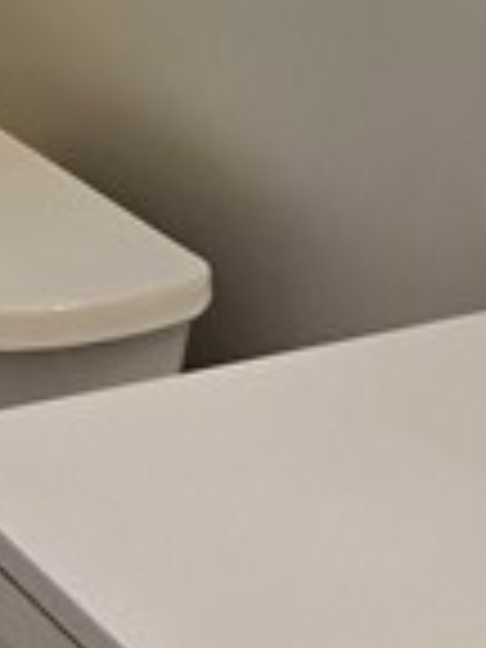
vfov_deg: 12.1
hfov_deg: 9.1
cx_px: 292
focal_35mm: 163
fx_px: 3051
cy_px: 356
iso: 50
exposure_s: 1/120
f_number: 1.8
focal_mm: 5.4
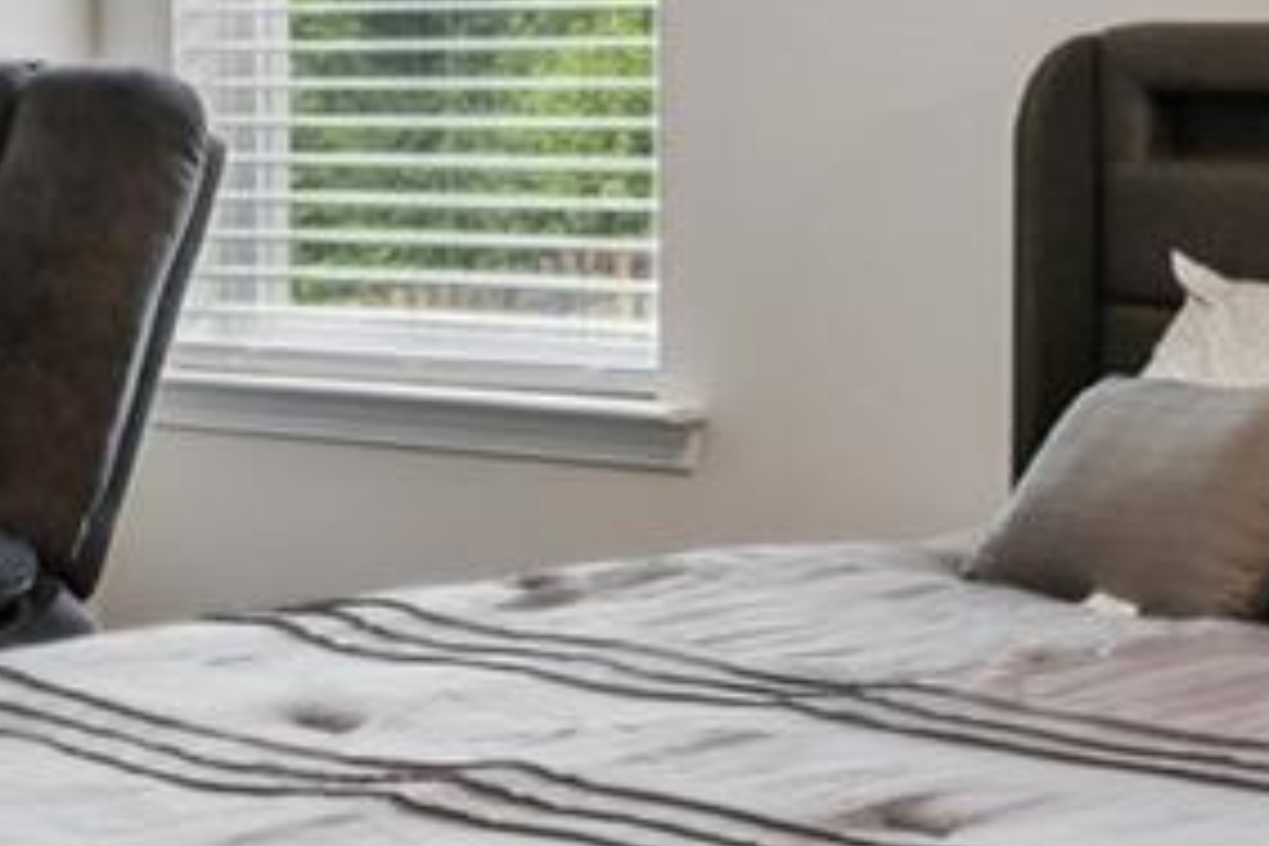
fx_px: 4319
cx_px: 1260
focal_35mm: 123
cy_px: 137
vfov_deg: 11.1
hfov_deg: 16.4
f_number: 13
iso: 200
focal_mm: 16.9
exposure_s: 1/2.5
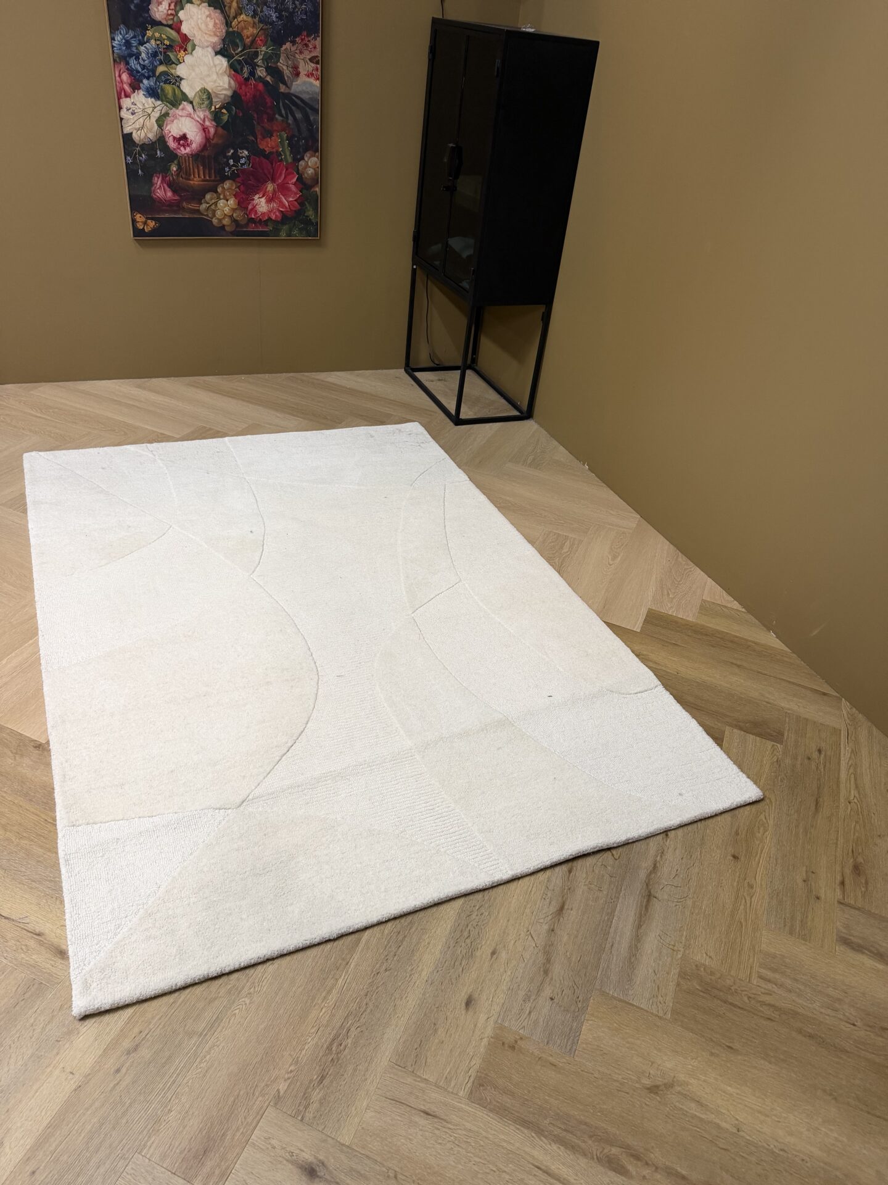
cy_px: 592
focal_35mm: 24
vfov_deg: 71.6
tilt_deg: -35.1
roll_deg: -7.8
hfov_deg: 56.8
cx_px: 444
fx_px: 821
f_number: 1.78
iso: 250
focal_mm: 6.76
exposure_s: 1/50
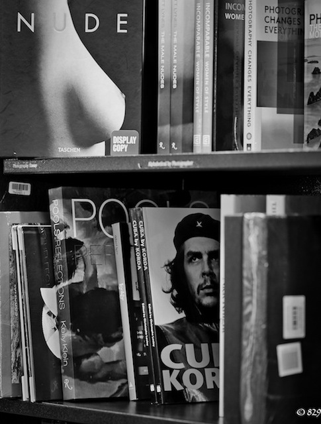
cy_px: 212
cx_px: 160
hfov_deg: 10.0
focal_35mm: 150
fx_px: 1842
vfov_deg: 13.1
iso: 250
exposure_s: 1/30
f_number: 1.8
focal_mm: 75
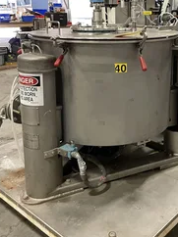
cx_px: 125
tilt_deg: -13.3
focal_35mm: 43
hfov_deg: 33.1
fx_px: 295
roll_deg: +0.0
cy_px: 82
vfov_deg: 43.4
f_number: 1.6
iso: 400
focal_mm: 4.2
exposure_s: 1/60
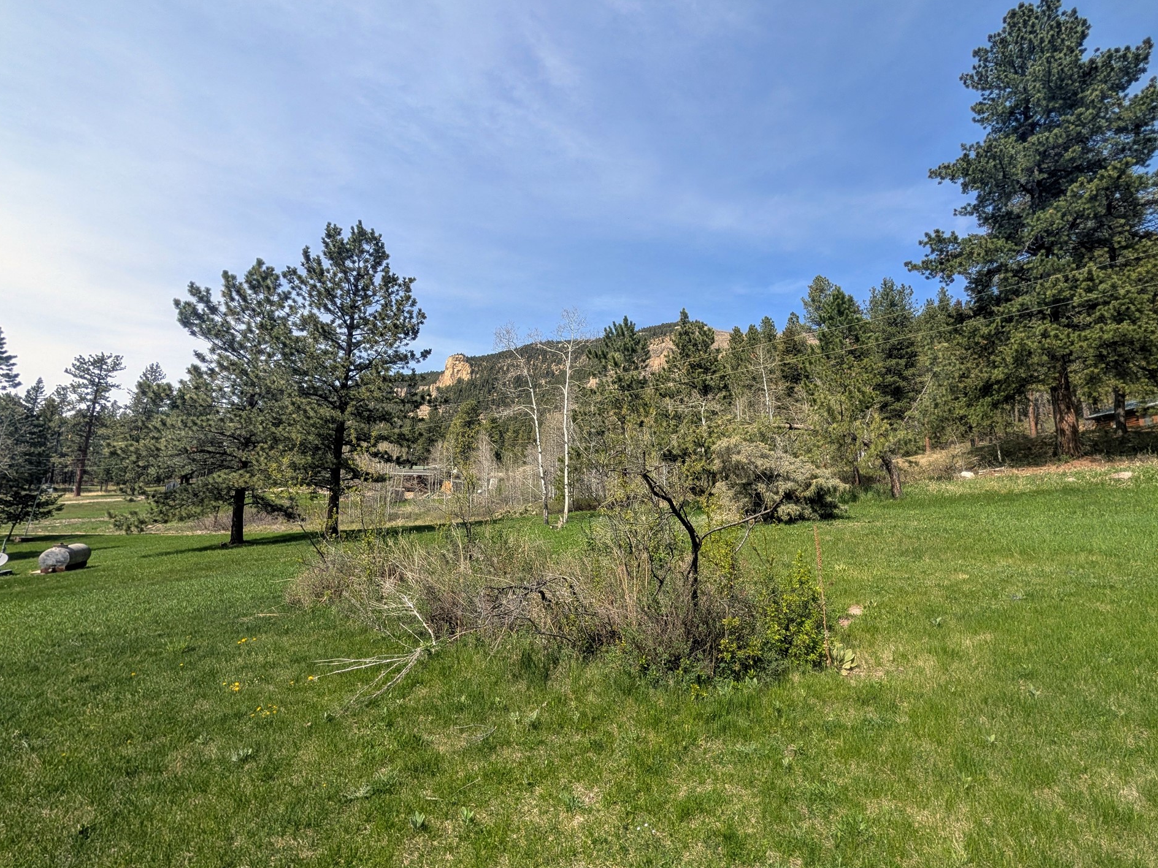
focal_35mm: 13
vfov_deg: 89.9
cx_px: 579
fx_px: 435
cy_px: 430
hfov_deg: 106.2
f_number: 1.7
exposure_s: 1/1949
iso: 60
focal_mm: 2.02
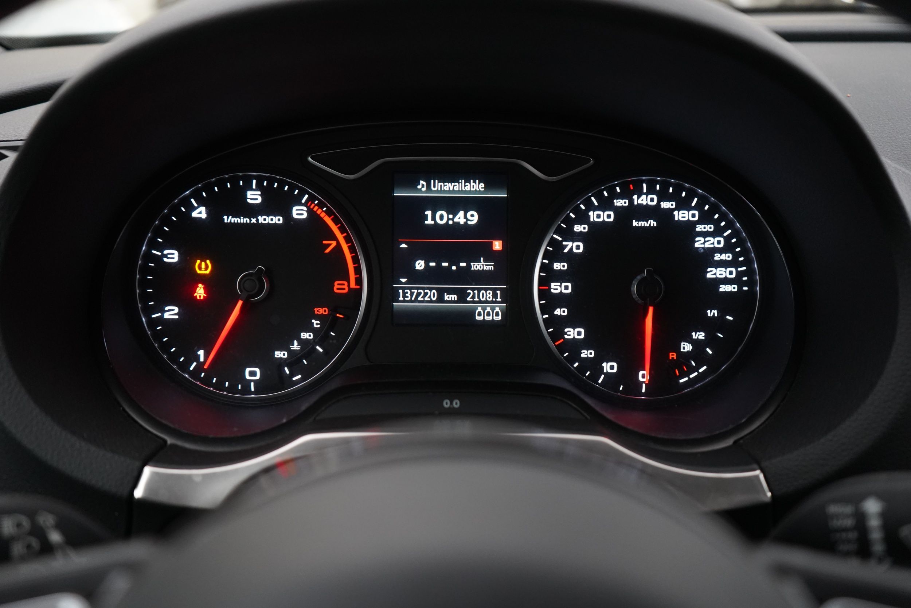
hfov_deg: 58.7
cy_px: 304
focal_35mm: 32
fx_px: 810
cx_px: 456
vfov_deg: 41.1
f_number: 4
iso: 4000
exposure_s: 1/60
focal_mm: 32
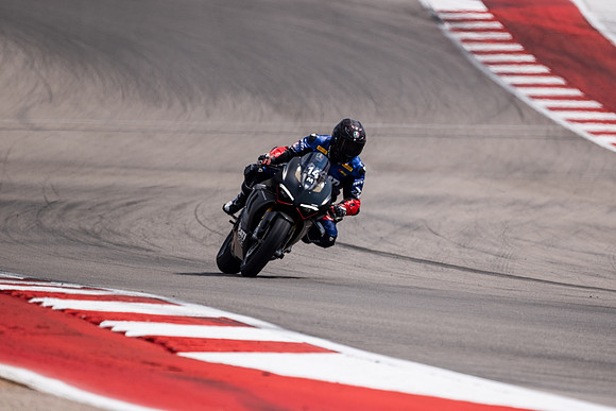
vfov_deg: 1.8
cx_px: 308
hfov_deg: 2.7
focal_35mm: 750
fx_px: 12836
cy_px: 206
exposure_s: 1/2500
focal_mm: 500
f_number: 5.6
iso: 250
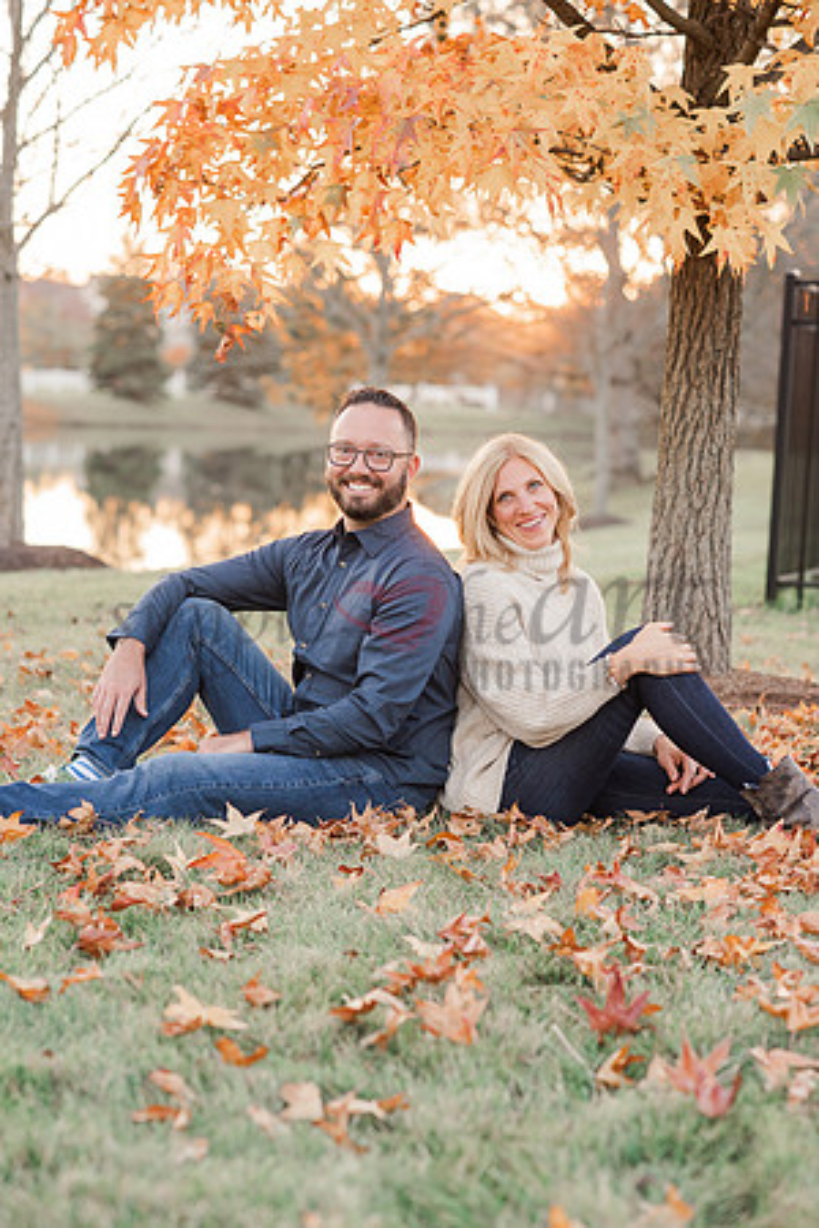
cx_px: 410
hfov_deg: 16.1
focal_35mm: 85
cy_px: 614
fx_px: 2900
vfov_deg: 23.9
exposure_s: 1/250
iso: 450
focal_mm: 85
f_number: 3.2
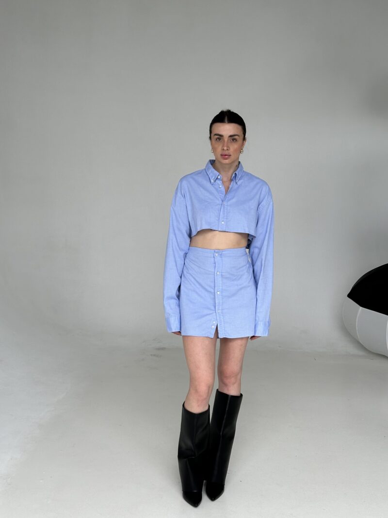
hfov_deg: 30.3
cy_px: 259
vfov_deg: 39.7
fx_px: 717
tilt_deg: -6.7
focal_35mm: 48
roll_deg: -0.6
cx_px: 194
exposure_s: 1/377
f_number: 1.78
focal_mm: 6.86
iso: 64
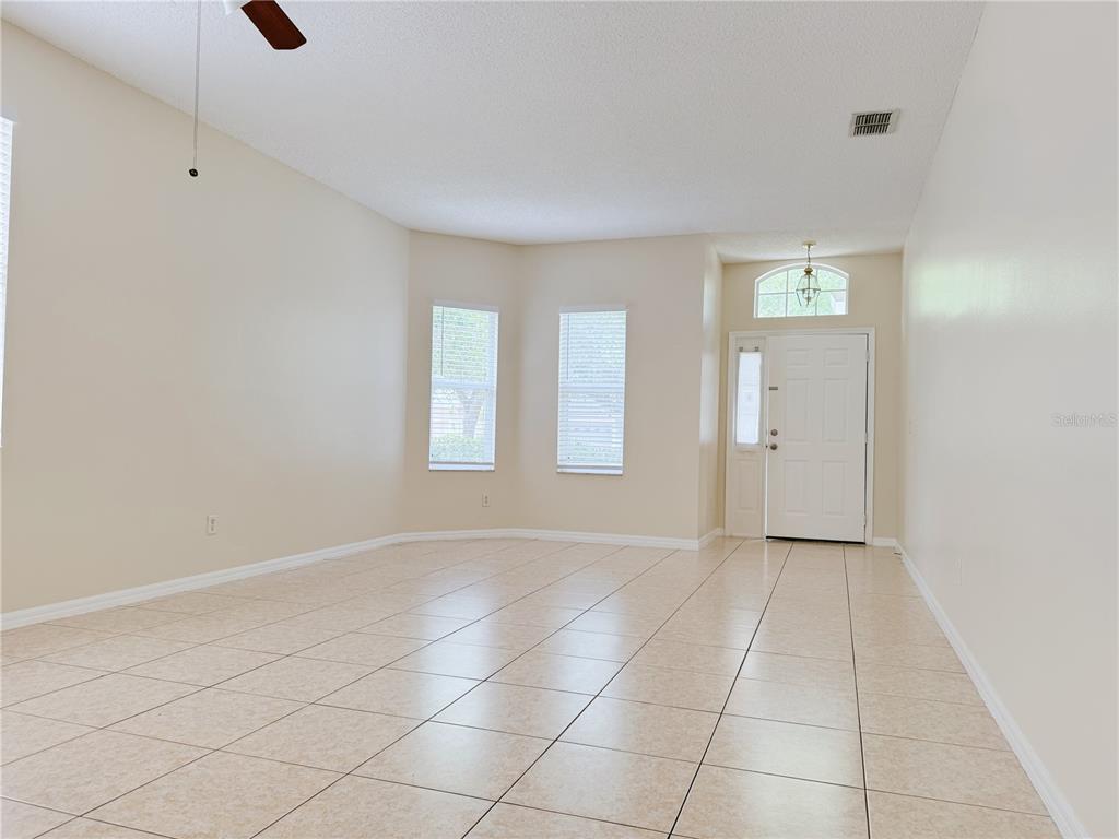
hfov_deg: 71.6
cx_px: 560
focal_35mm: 24
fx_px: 776
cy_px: 420
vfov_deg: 56.8
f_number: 1.78
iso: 100
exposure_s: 1/143
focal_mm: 6.76
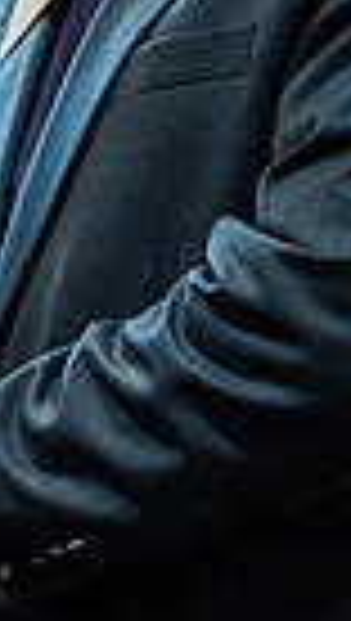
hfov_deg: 2.8
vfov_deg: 5.0
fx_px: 7105
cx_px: -140
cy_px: -79
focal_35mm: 431
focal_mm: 98
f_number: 3.2
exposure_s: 1/200
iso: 3200
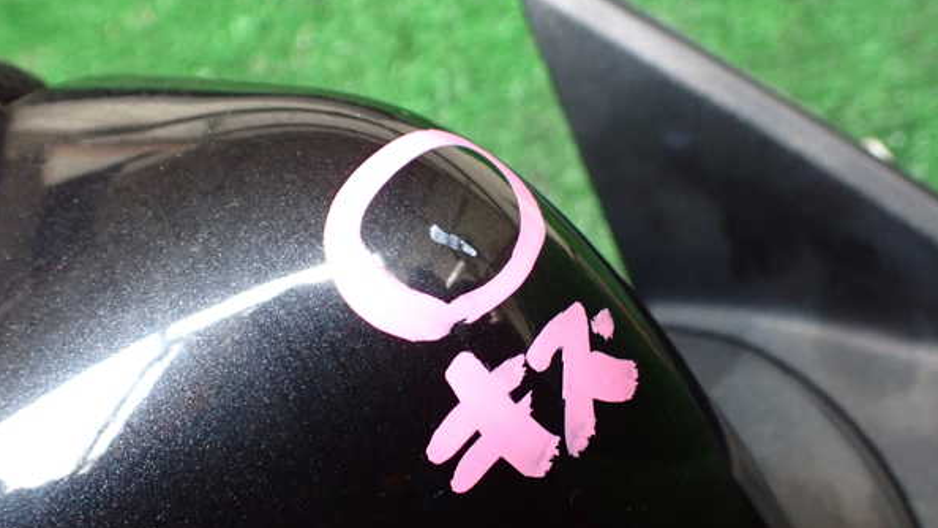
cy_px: 297
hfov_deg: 59.5
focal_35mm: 33
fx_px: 821
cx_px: 467
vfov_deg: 35.6
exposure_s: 1/100
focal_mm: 5.4
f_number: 2.3
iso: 800
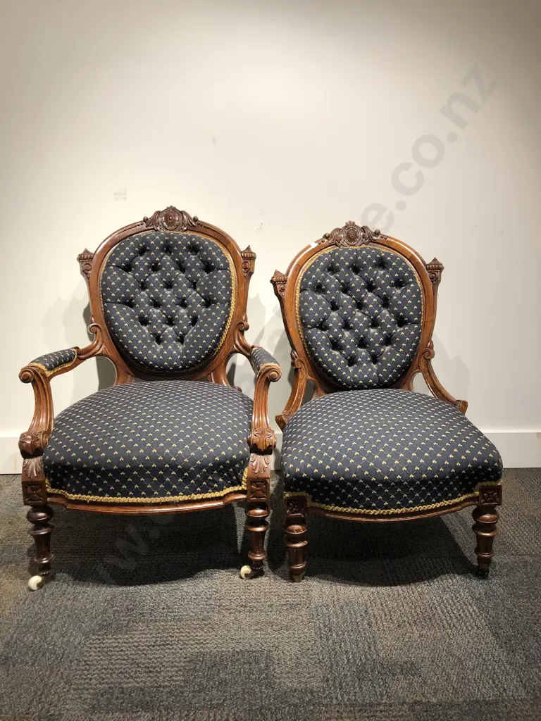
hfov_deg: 49.7
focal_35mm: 28
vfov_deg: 63.4
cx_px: 270
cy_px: 360
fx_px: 583
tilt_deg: -14.2
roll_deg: +1.1
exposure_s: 1/25
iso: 32
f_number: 1.8
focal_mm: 3.99
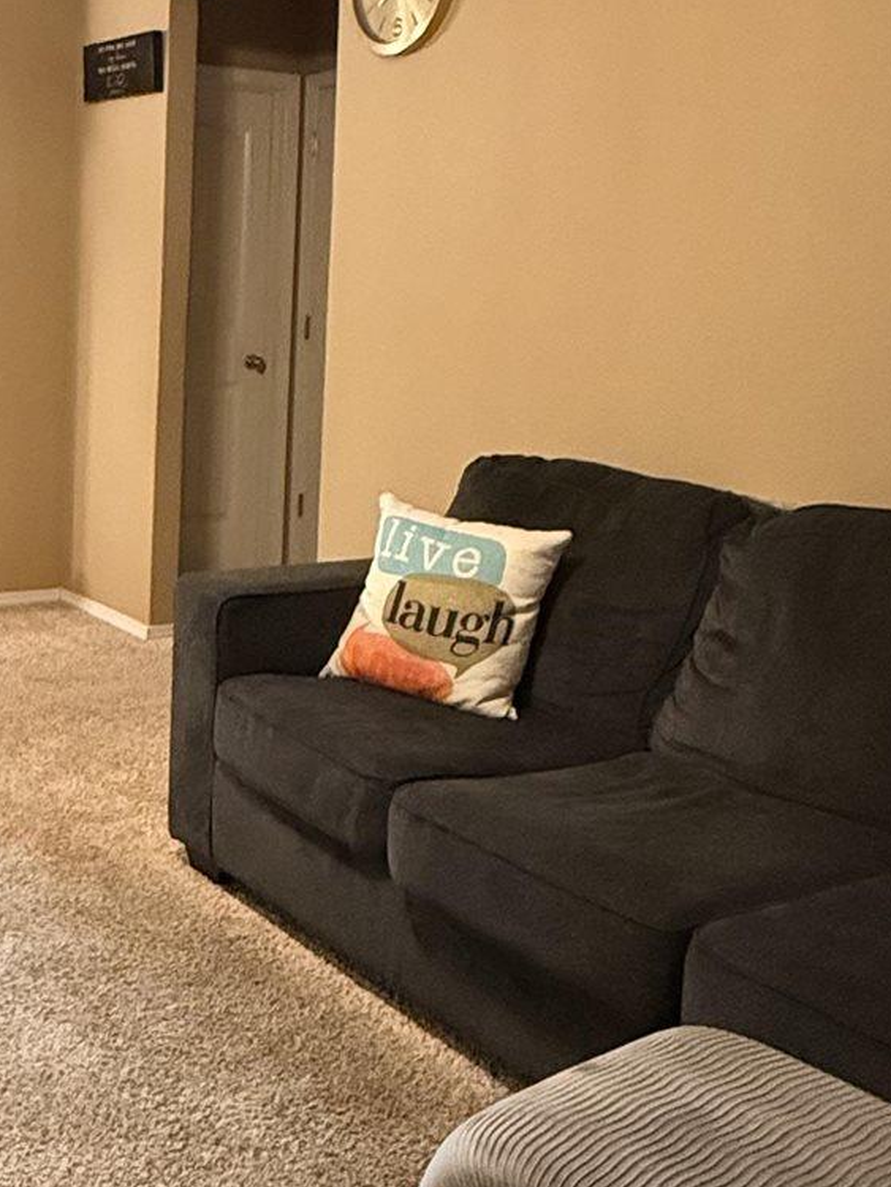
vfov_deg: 43.2
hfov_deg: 32.0
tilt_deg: -4.2
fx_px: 1475
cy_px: 391
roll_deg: -1.6
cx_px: 90
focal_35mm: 43
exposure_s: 1/60
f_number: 2.2
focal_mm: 2.22
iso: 1000
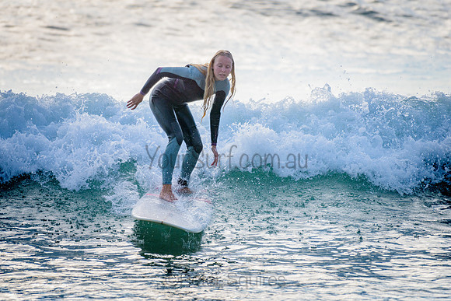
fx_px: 7378
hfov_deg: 3.5
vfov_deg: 2.3
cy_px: 116
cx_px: 174
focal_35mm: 589
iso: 140
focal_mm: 480
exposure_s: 1/2000
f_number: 5.6
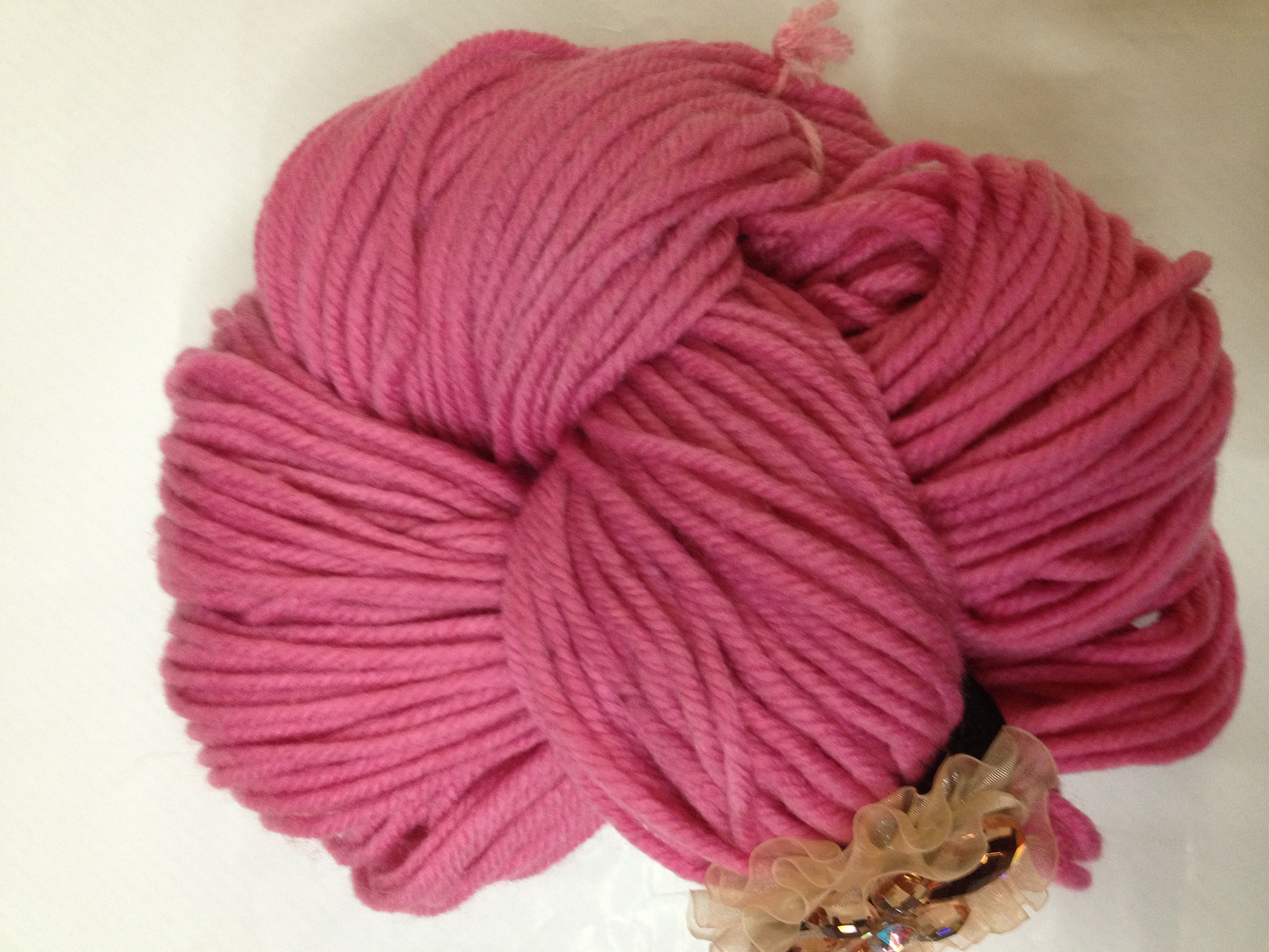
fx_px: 1283
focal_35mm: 35
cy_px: 476
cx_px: 634
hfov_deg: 52.6
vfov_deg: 40.7
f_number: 2.4
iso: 160
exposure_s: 1/20
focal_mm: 4.28
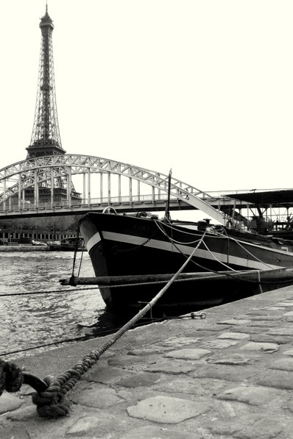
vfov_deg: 49.6
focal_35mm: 39
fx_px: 476
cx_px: 93
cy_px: 220
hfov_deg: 33.8
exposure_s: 1/500
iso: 100
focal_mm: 5
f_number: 3
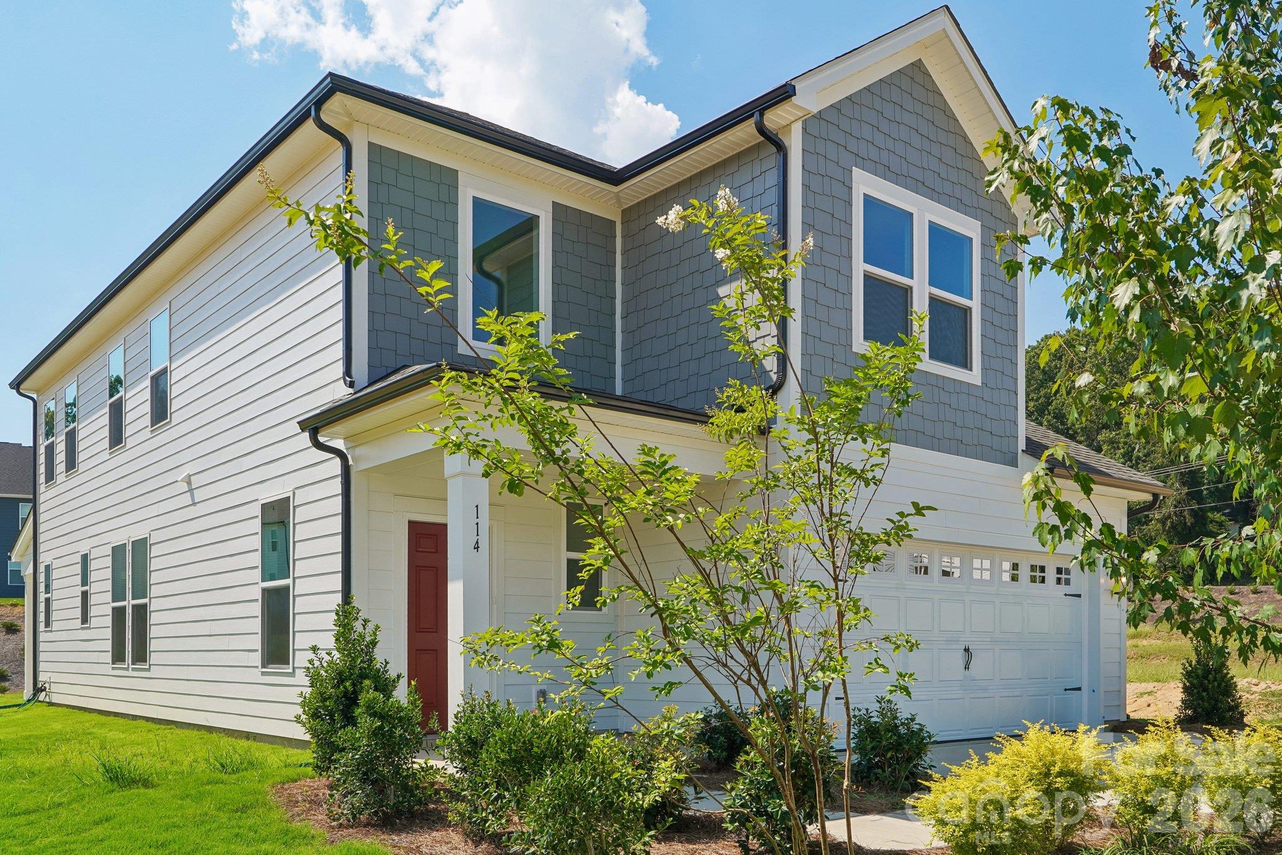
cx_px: 641
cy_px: 428
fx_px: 1068
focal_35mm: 30
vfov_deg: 43.6
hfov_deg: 61.9
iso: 100
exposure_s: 1/90
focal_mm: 20
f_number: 8
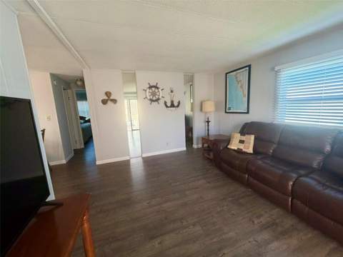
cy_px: 128
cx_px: 172
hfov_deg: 102.1
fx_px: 139
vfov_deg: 85.7
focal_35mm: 14
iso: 320
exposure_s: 1/98
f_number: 2.2
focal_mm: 2.22
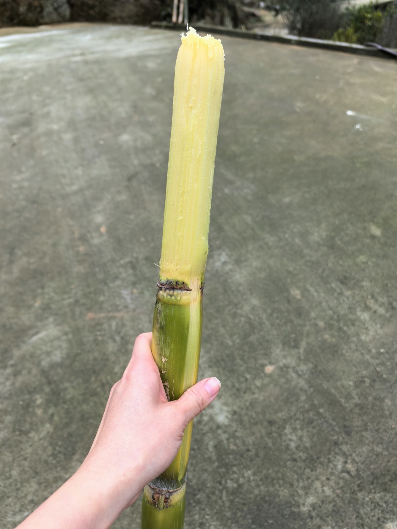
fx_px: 413
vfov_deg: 65.3
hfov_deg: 51.3
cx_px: 198
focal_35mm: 27
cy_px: 264
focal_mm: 5.75
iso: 50
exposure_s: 1/474
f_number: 2
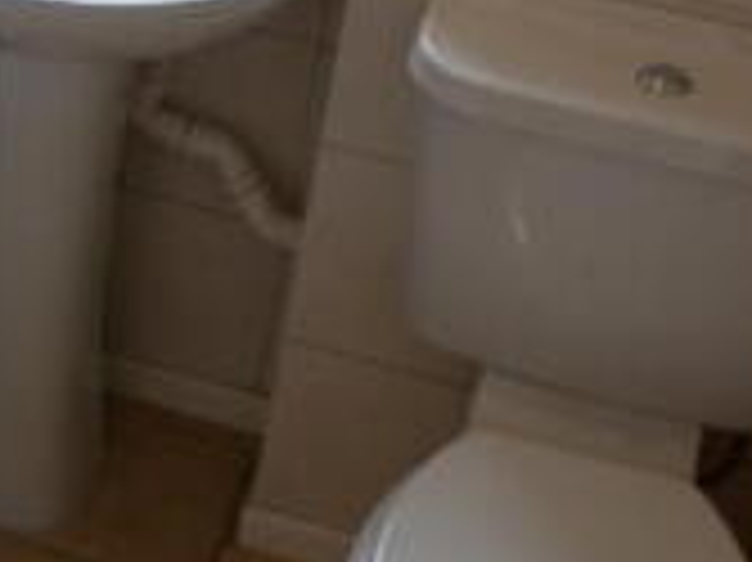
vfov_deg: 14.8
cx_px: -110
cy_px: 2
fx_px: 2127
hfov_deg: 19.1
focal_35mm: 98
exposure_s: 1/30
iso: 80
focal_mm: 5
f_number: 2.8
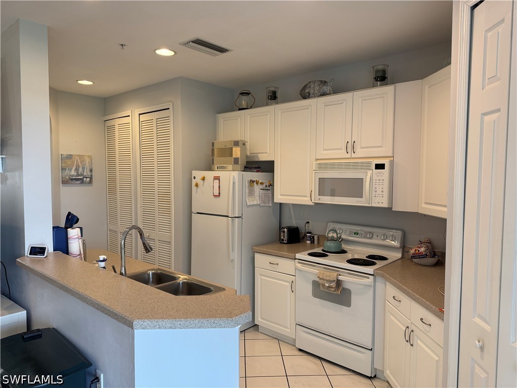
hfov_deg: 71.6
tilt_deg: -3.3
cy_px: 194
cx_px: 258
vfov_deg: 56.8
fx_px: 358
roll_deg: -0.4
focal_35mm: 24
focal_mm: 6.76
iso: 160
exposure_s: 1/120
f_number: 1.78
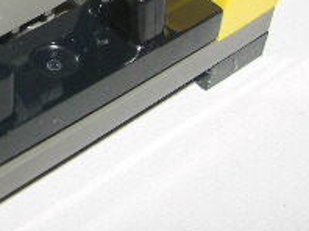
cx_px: -89
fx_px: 1097
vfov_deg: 11.8
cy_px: -45
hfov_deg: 15.3
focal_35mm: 123
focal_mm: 8
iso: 100
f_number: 7.6
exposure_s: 1/60
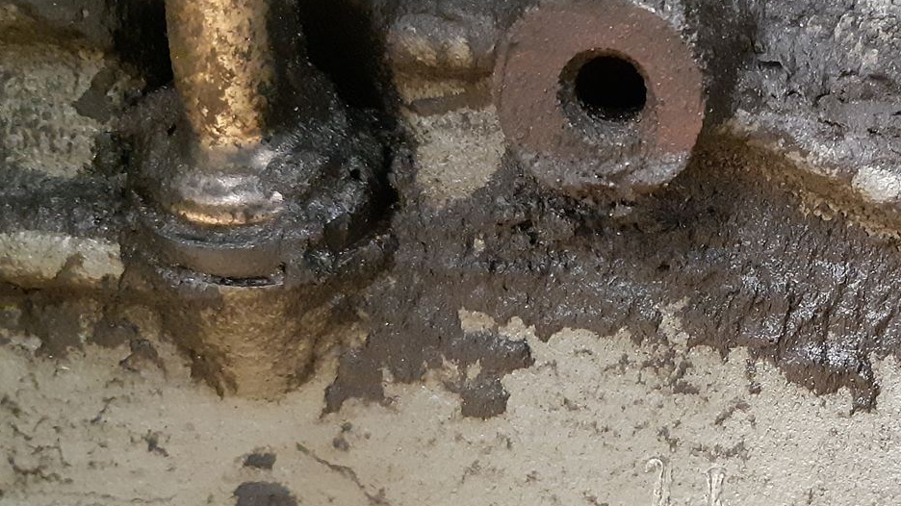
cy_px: 390
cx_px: 786
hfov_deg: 32.4
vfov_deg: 19.2
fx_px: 1481
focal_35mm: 62
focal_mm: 3.93
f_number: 1.7
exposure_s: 1/17
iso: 640
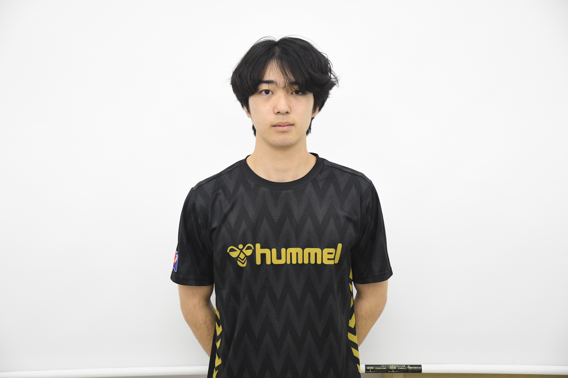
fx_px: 899
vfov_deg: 23.8
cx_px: 284
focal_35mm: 57
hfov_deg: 35.1
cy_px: 189
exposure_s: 1/800
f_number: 3.3
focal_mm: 38
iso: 4000
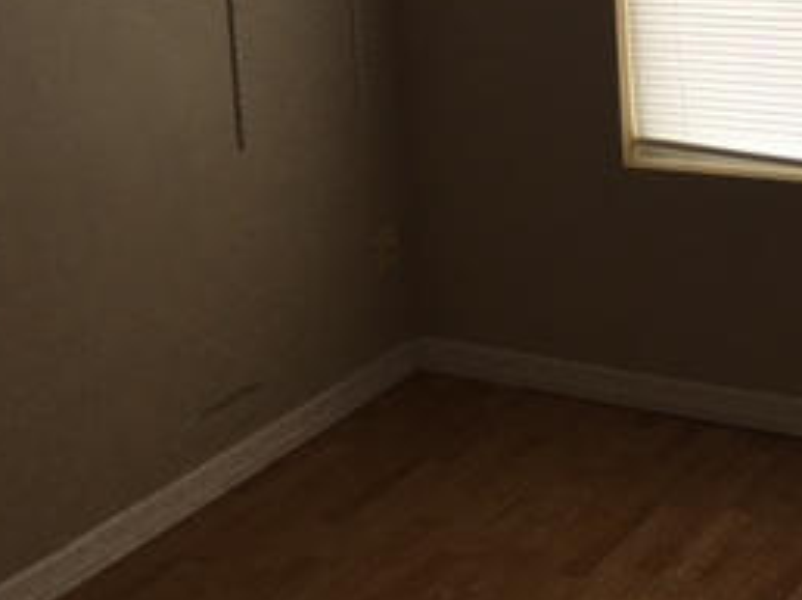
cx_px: 653
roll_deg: +1.2
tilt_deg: -6.0
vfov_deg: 19.5
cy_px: -65
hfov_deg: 26.5
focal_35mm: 72
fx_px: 1667
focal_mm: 4.15
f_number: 2.2
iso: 25
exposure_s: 1/40
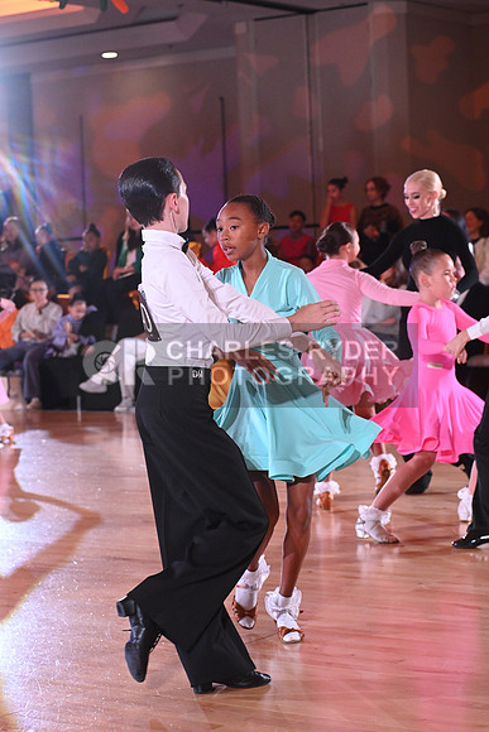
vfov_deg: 23.9
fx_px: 1731
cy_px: 366
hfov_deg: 16.1
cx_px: 244
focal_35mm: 85
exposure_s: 1/400
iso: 5000
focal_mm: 85
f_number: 5.6
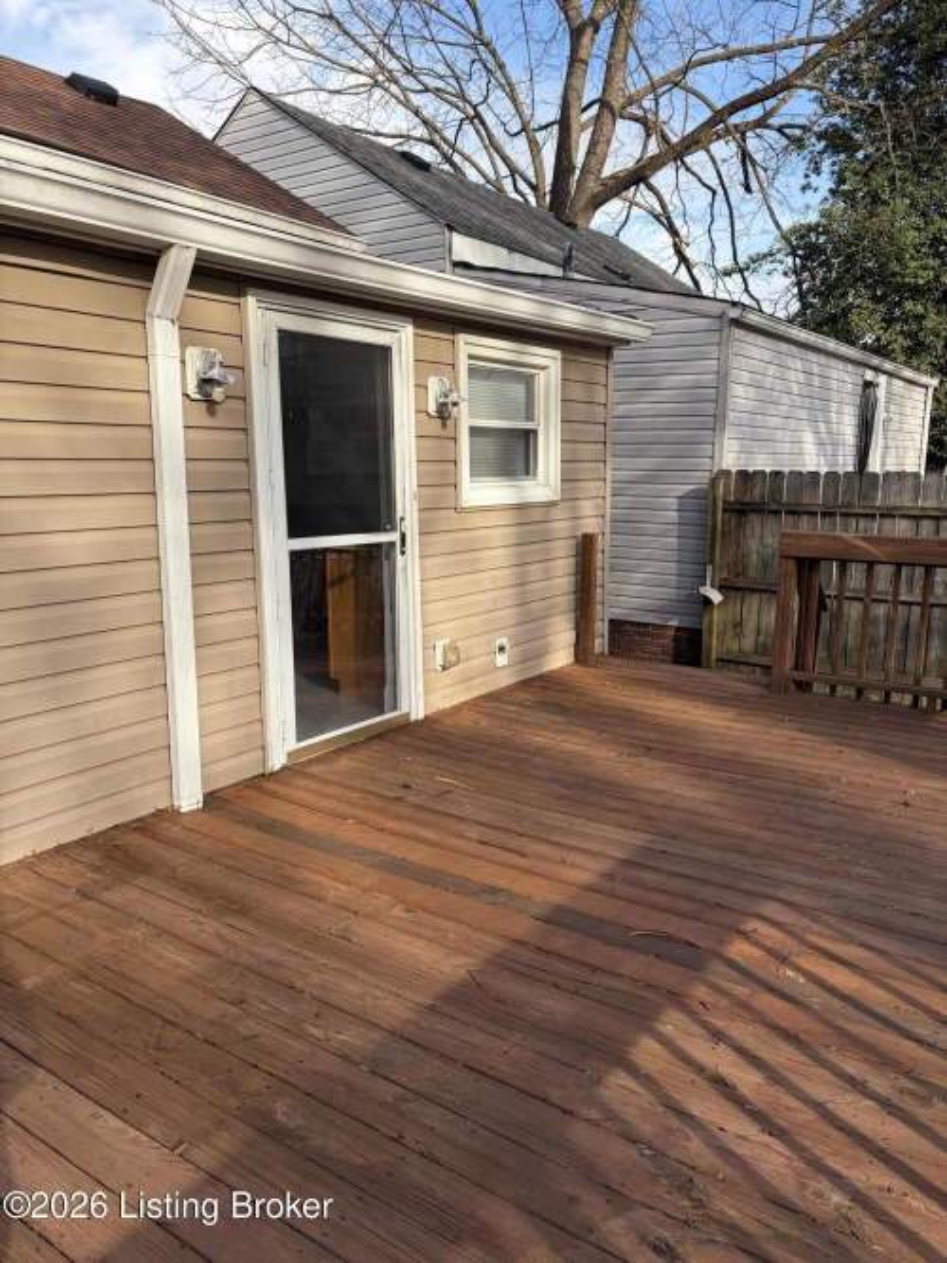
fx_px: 949
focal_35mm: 26
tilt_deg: -10.1
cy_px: 632
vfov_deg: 67.3
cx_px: 474
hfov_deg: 53.0
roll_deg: +0.4
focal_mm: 5.96
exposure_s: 1/1451
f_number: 1.6
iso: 50
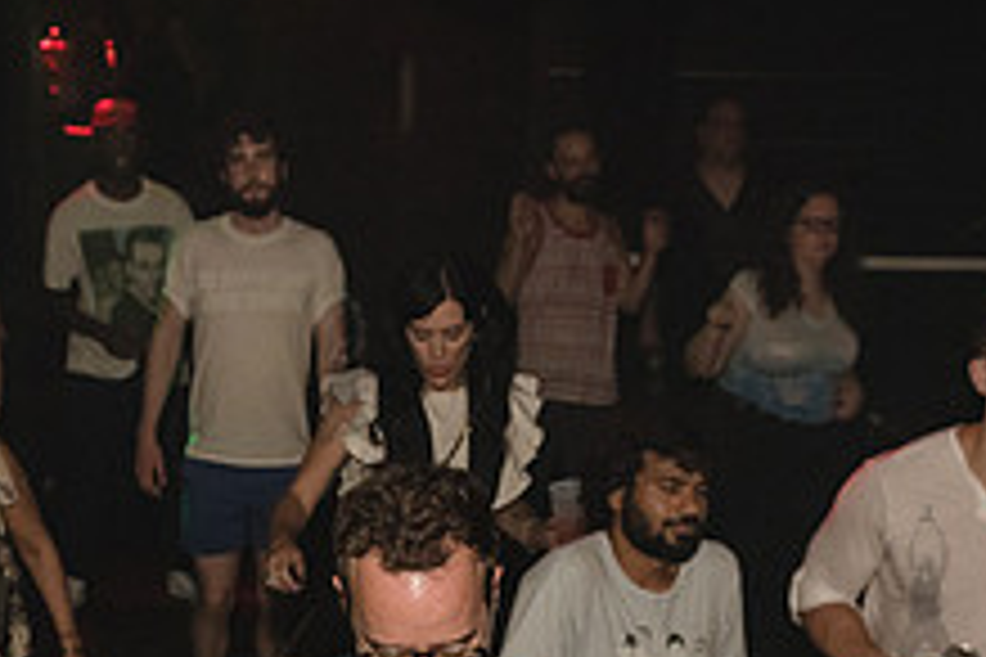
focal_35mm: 69
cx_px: 342
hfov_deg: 29.1
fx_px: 1890
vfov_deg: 18.6
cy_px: 799
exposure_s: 1/250
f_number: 3.5
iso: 2000
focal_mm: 26
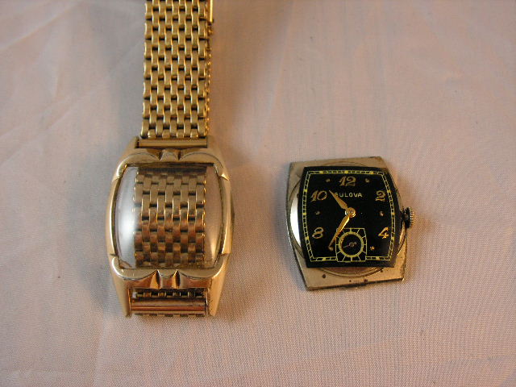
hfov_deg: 51.4
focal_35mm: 36
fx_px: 537
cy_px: 194
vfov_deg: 39.7
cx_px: 258
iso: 100
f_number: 3.2
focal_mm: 6
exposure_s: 1/40
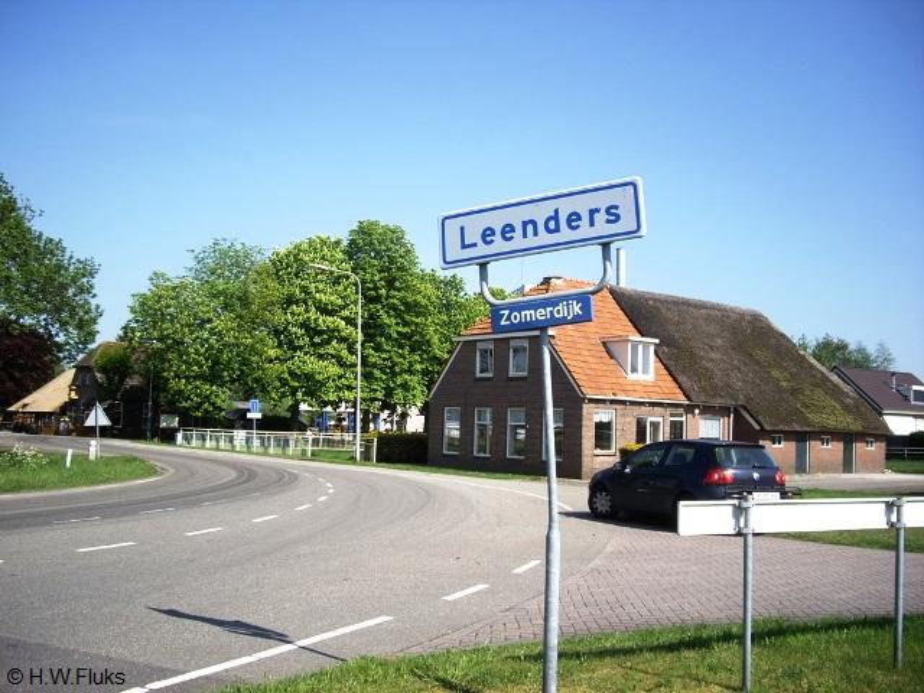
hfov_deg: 49.0
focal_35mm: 38
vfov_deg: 37.7
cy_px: 346
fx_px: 1014
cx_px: 462
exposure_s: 1/640
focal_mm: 7.9
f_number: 2.8
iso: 64
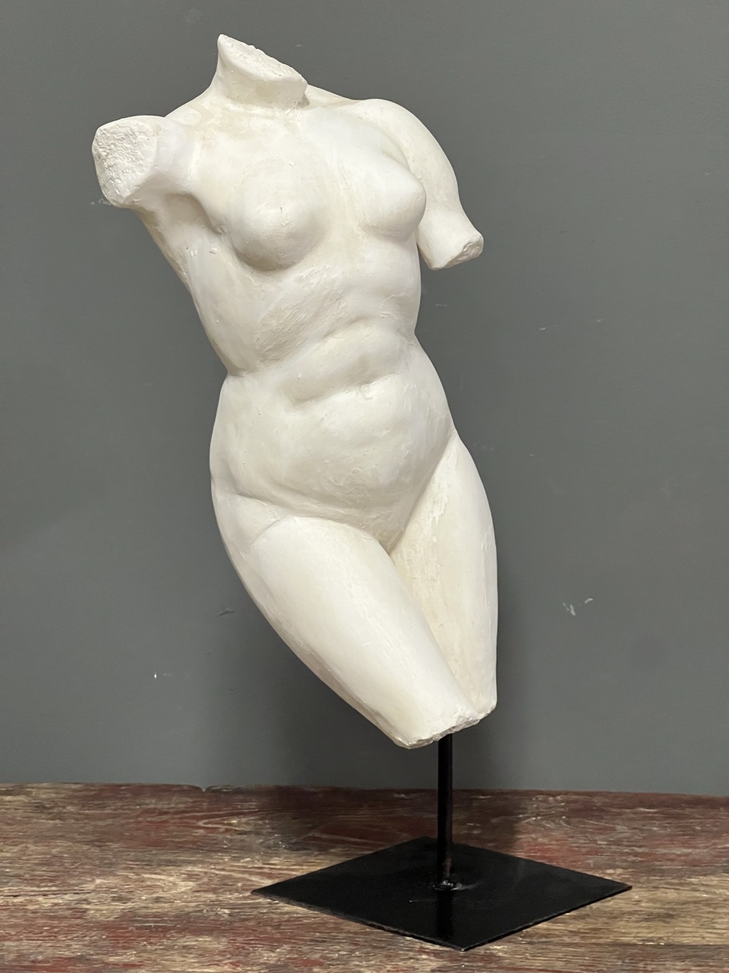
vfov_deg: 25.3
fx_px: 2162
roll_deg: +0.4
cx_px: 364
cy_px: 486
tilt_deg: -4.2
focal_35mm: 77
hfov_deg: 19.1
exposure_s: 1/34
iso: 640
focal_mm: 9
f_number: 2.8
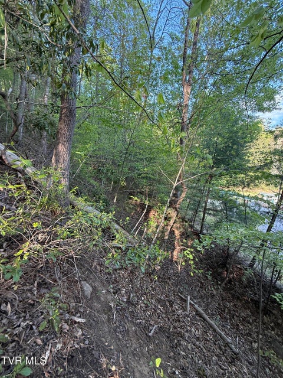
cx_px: 142
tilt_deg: -7.2
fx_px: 153
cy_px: 189
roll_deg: -1.9
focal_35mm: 14
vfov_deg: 102.1
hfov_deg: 85.7
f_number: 2.2
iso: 125
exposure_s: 1/99
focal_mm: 2.22
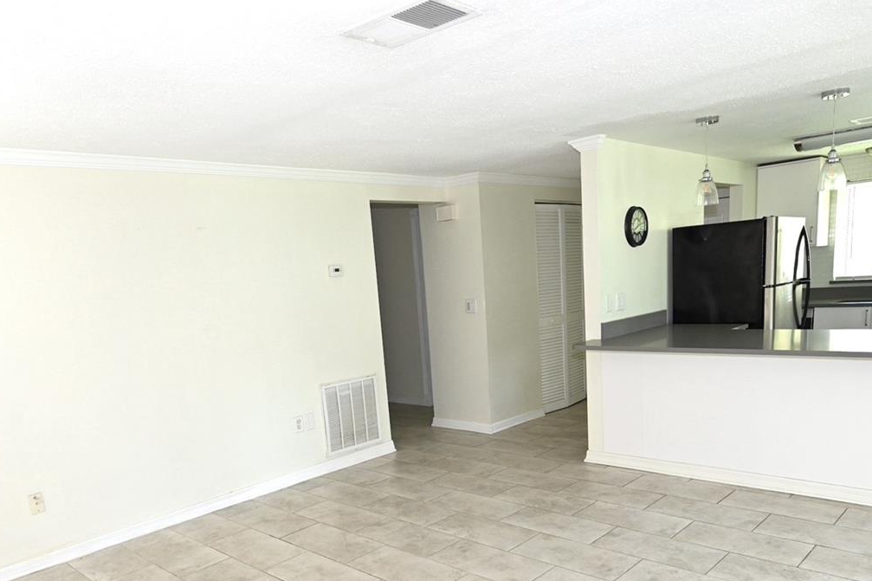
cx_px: 432
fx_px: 673
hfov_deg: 65.9
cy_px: 408
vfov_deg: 45.6
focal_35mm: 28
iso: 800
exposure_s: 1/60
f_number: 4
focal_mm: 17.5
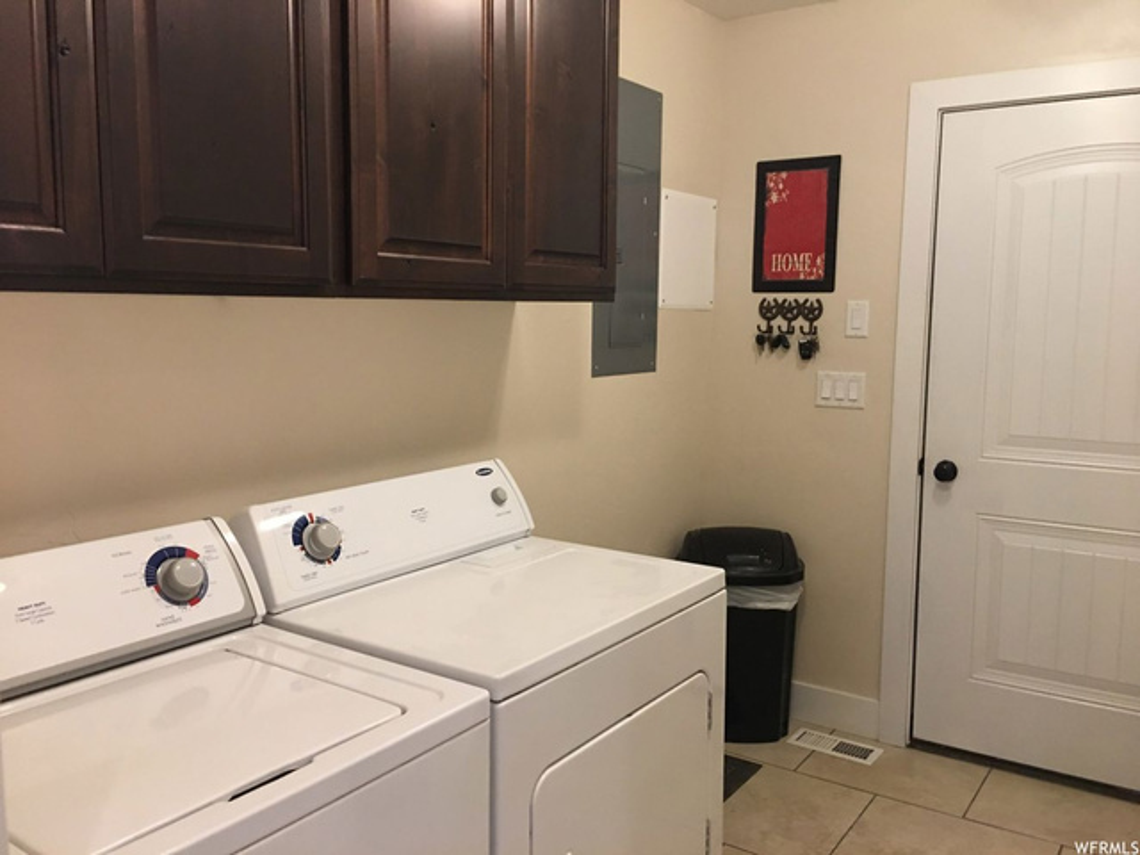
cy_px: 428
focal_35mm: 29
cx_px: 570
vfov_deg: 48.2
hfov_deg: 61.7
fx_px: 955
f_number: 2.2
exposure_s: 1/15
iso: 64
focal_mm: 4.15
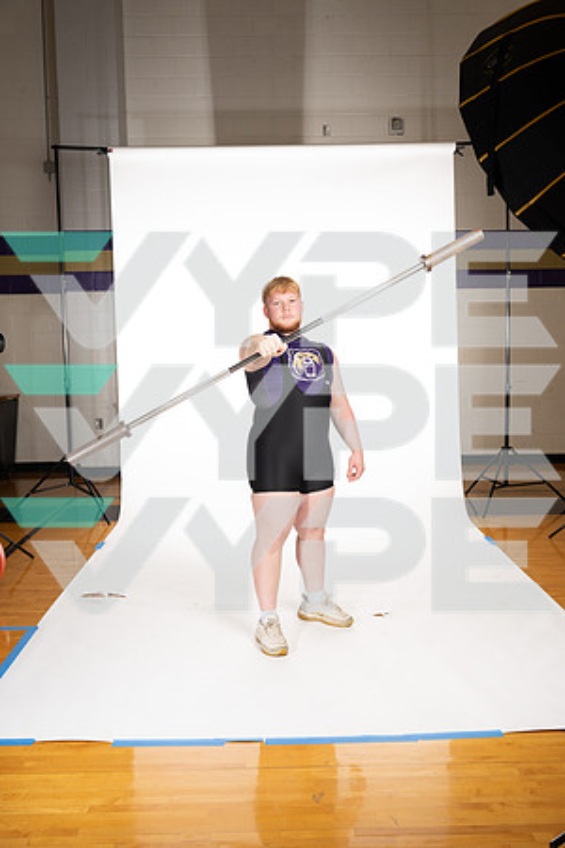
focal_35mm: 34
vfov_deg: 55.8
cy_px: 424
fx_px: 800
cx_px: 282
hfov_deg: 38.9
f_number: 5.6
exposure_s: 1/250
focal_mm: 34
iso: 250
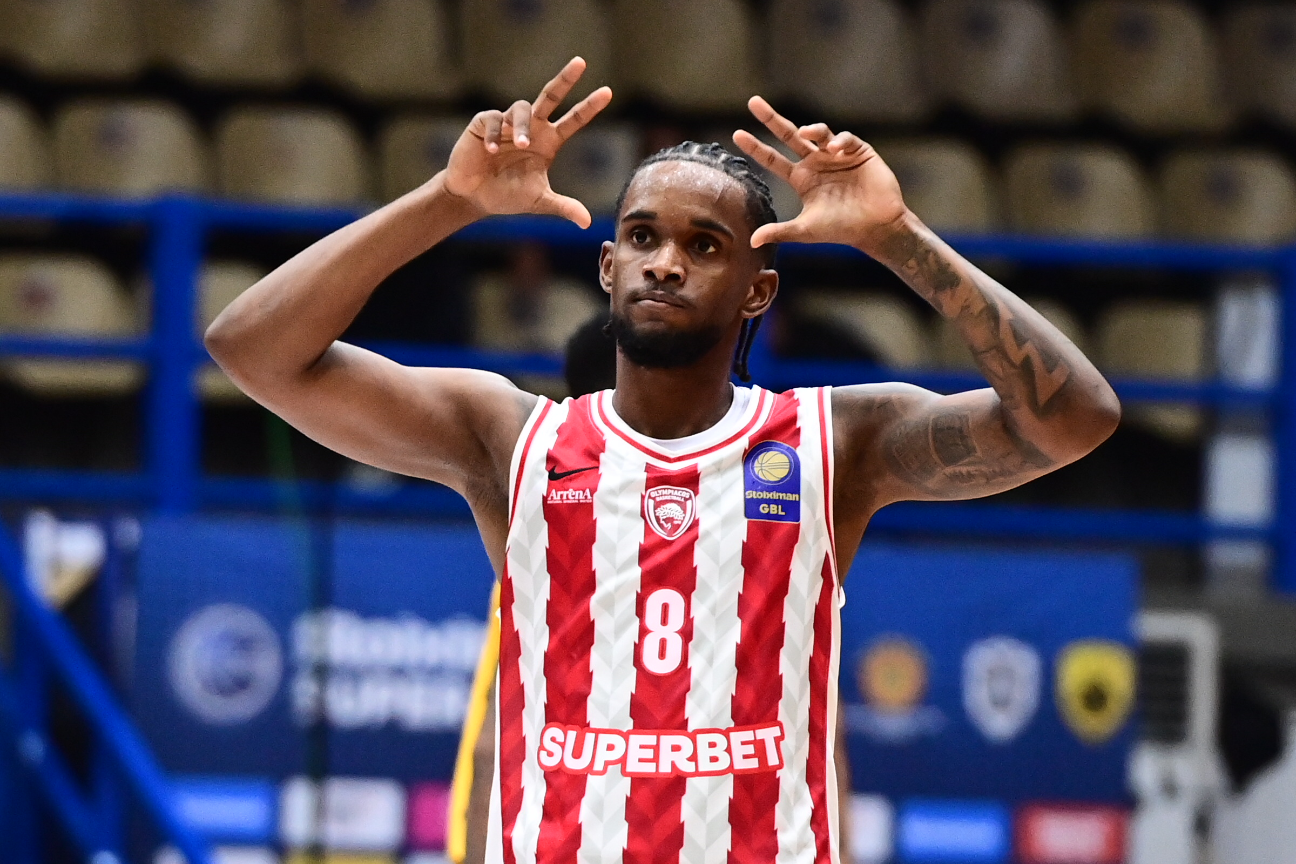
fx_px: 7199
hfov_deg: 10.3
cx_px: 648
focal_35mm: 200
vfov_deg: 6.9
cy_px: 432
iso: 4000
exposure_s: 1/800
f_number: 3.2
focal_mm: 200
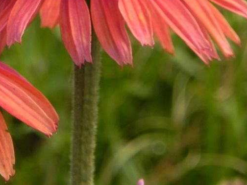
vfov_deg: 1.9
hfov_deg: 2.5
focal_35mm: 798
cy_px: 17
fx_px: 5694
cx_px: 8
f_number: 5
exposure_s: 1/320
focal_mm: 67.2
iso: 160
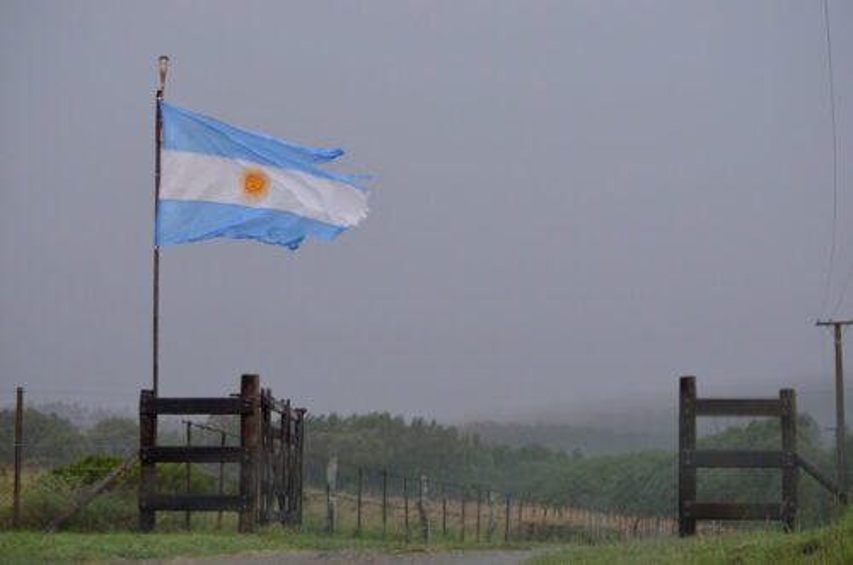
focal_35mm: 82
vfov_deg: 16.5
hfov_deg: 24.7
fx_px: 1950
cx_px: 426
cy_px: 282
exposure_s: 1/640
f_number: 6.3
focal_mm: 55
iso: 1000
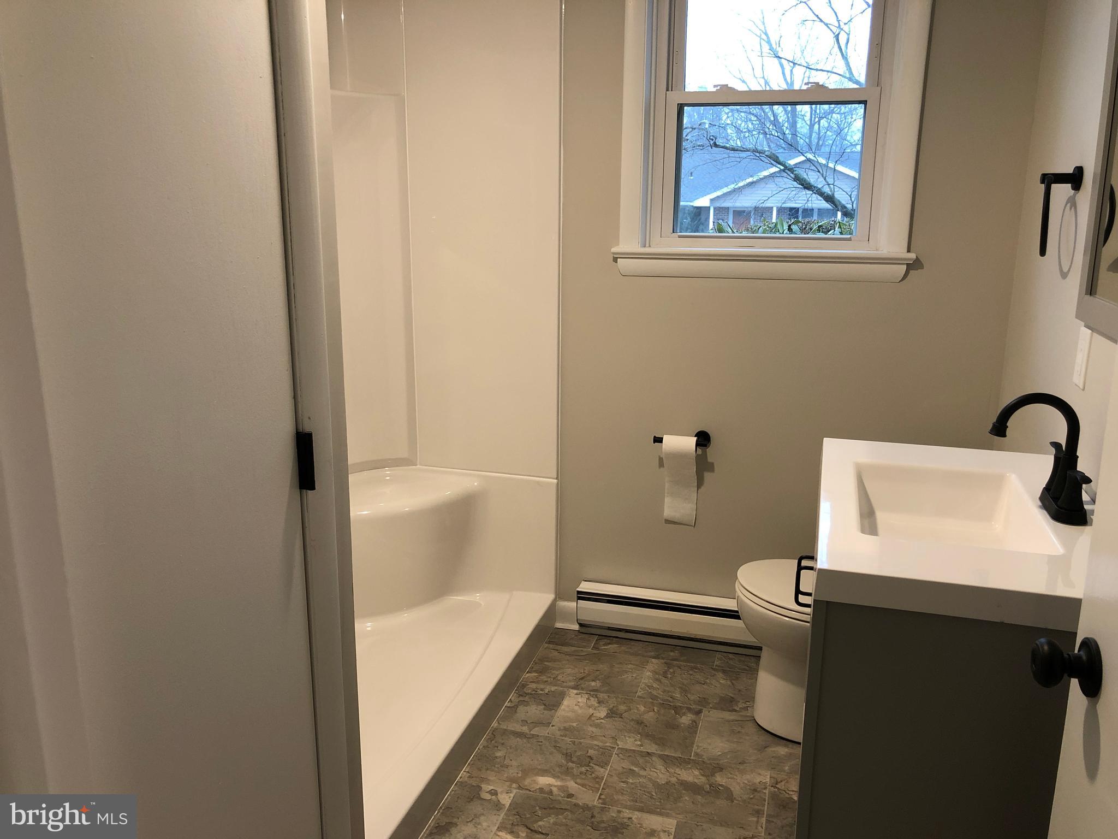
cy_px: 420
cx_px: 559
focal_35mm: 28
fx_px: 904
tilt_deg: -12.3
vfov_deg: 49.7
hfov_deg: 63.4
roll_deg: +0.2
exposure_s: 1/24
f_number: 1.8
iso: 40
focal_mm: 4
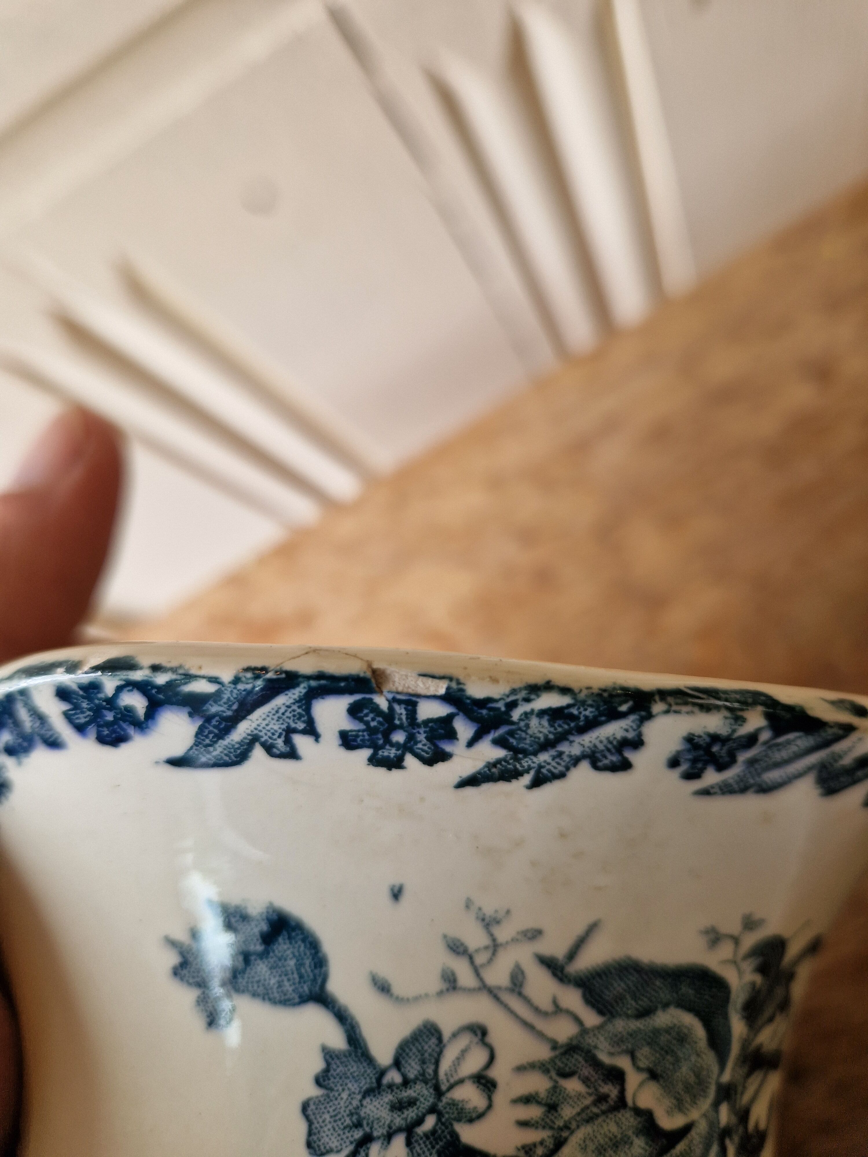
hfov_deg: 58.9
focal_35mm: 23
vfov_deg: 73.9
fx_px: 769
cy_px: 578
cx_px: 434
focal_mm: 5.4
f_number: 1.8
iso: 50
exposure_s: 1/180
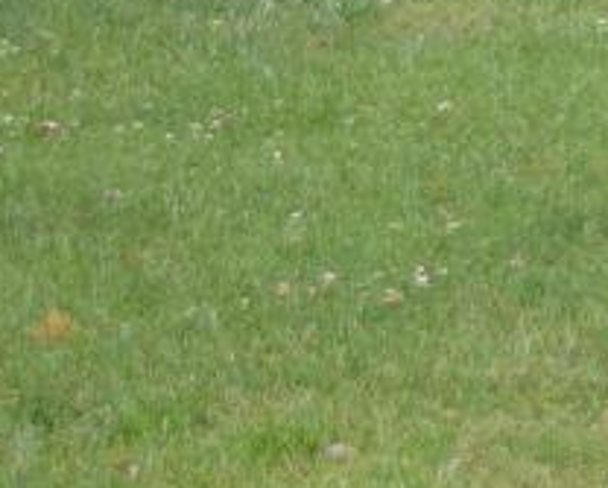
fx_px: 5665
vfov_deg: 4.8
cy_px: -637
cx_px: 2125
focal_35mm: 314
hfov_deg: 5.6
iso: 400
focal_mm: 31
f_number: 5
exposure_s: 1/100
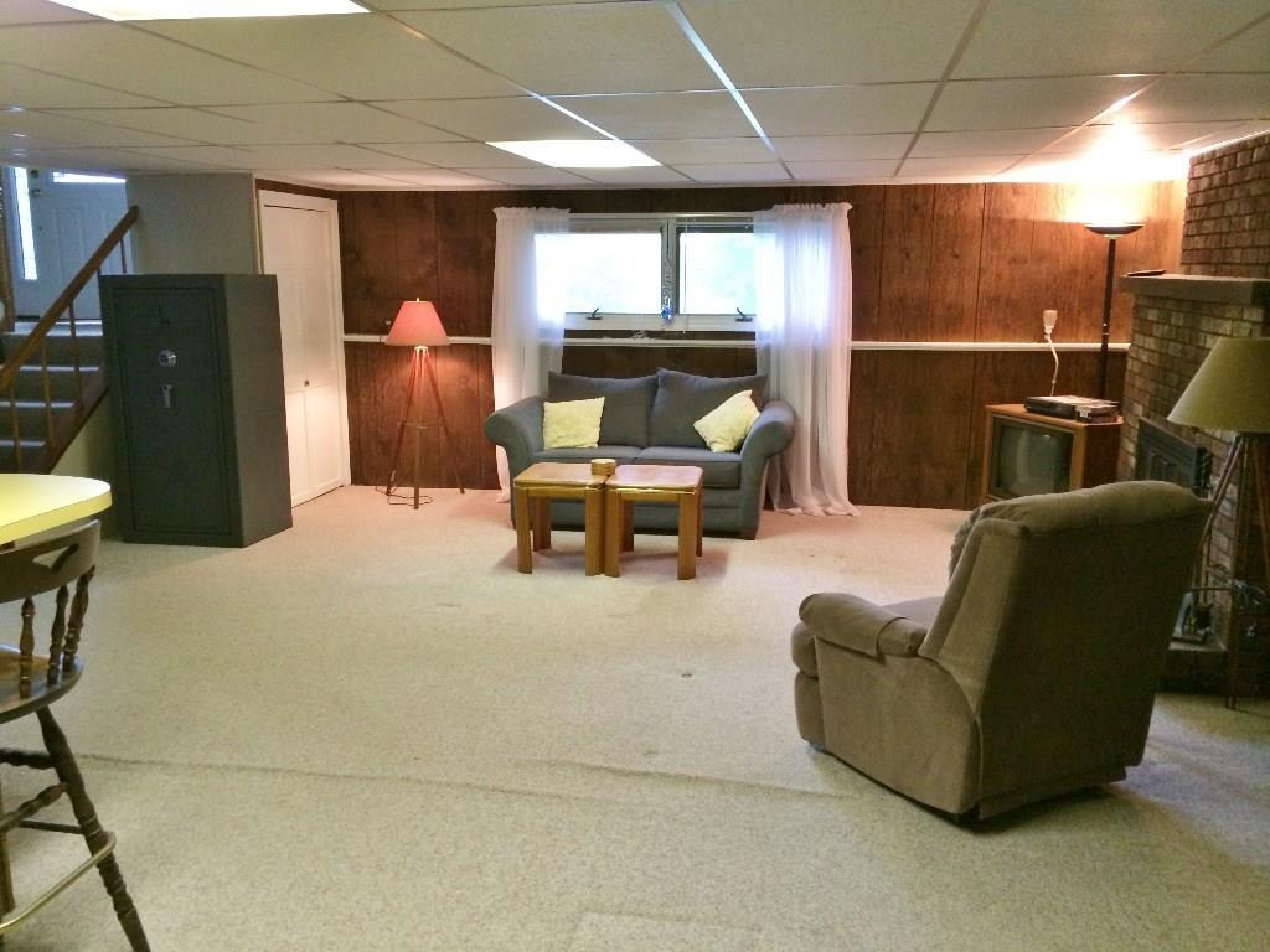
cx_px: 635
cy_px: 476
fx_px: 1101
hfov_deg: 60.0
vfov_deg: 46.8
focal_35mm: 30
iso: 250
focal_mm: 4.12
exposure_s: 1/30
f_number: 2.2
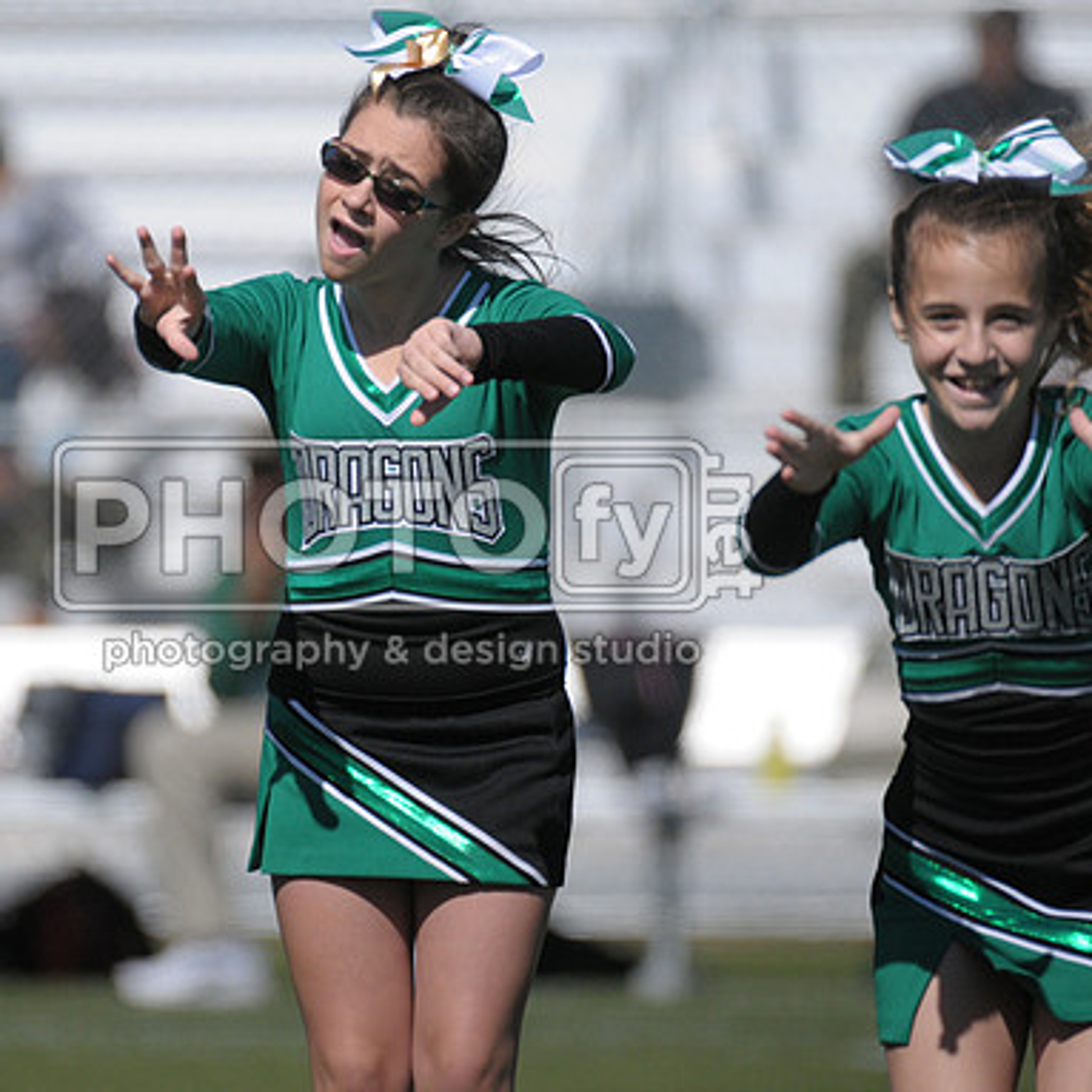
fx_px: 27553
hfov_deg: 2.3
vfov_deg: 2.3
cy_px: 546
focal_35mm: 772
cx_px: 393
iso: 640
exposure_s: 1/8000
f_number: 4
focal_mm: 400
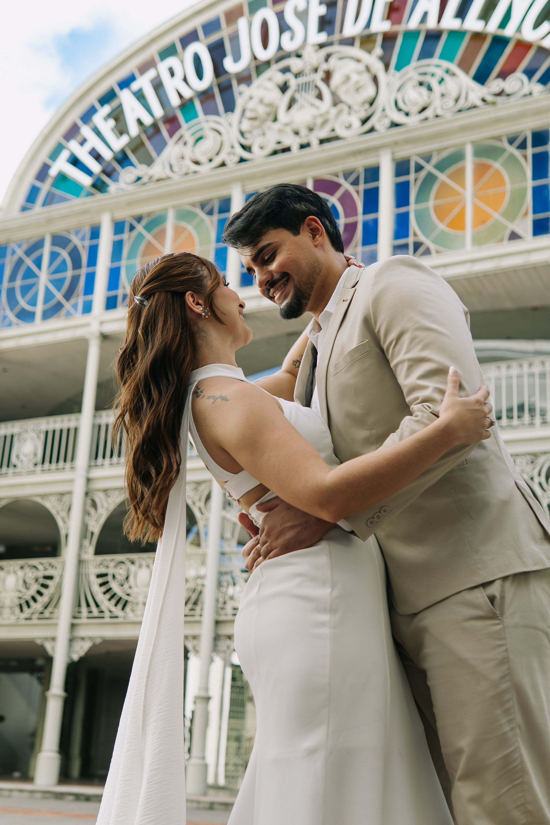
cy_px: 412
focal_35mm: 45
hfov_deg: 29.9
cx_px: 275
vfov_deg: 43.6
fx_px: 1031
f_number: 2.5
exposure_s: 1/200
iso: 100
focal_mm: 30
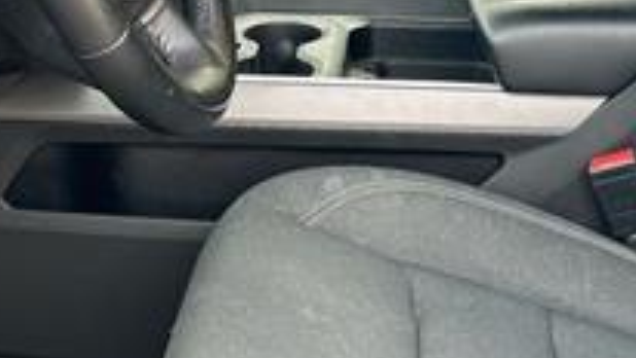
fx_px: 1484
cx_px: 445
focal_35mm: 88
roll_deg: -2.8
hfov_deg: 24.0
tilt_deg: -9.6
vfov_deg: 13.2
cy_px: -136
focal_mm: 5.7
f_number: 1.5
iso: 50
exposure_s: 1/121
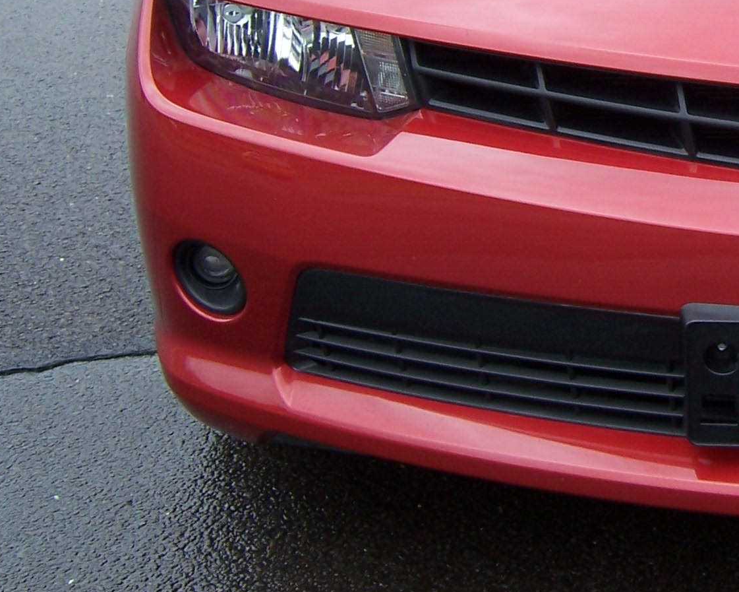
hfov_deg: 24.3
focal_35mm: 74
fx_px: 1619
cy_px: 60
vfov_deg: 20.3
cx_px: 779
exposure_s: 1/180
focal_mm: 5.5
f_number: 3.4
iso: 80
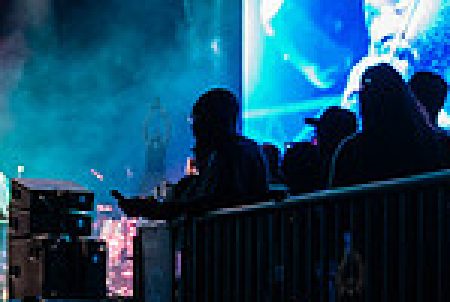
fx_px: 1528
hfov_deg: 15.4
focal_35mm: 122
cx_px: -236
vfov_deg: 11.2
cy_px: 294
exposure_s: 1/250
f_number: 2.8
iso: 3200
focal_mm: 31
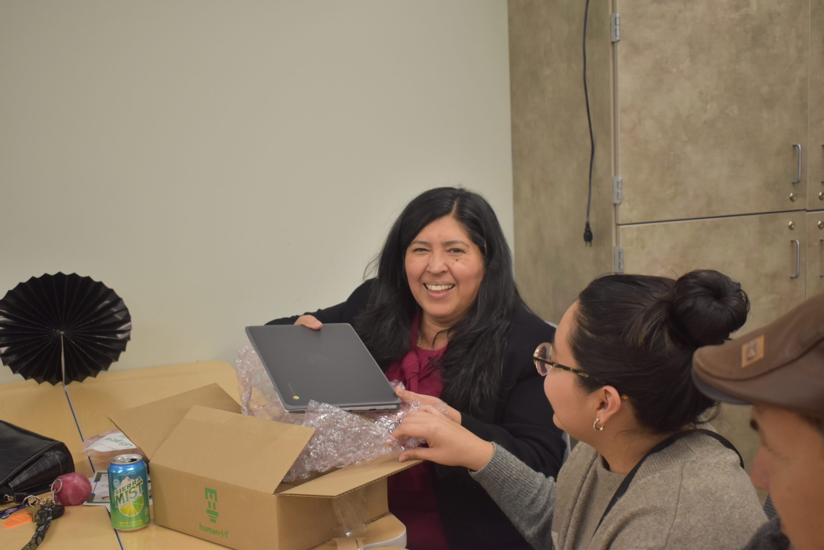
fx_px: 1099
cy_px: 275
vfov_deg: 28.1
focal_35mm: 48
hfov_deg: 41.1
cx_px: 412
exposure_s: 1/125
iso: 800
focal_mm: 32
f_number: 4.5
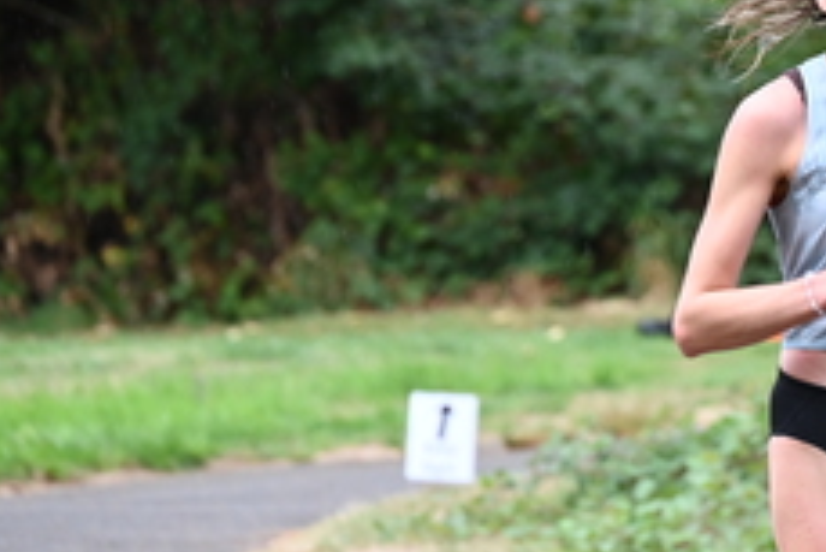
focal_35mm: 481
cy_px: 41
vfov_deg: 2.9
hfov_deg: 4.3
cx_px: 786
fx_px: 11043
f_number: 6.3
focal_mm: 200
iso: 900
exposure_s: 1/250
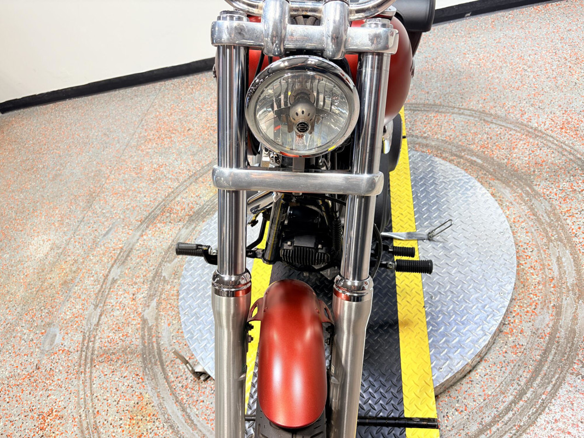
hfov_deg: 67.3
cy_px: 219
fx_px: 439
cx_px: 292
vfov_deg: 53.1
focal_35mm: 26
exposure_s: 1/120
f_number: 1.6
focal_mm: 5.96
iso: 64
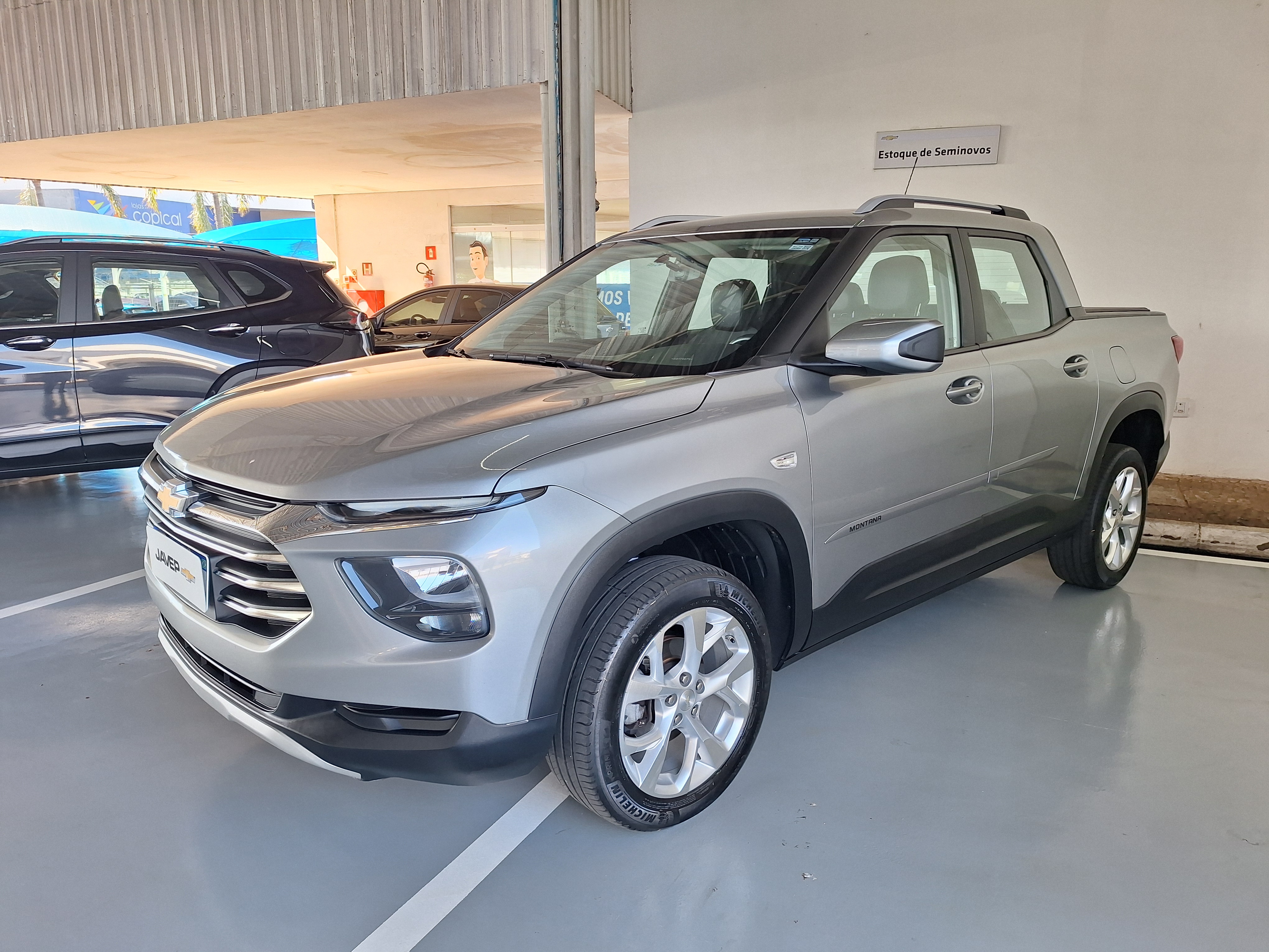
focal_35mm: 23
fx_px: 843
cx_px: 634
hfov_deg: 73.9
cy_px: 476
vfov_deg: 58.9
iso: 50
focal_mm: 5.54
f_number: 1.8
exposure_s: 1/120
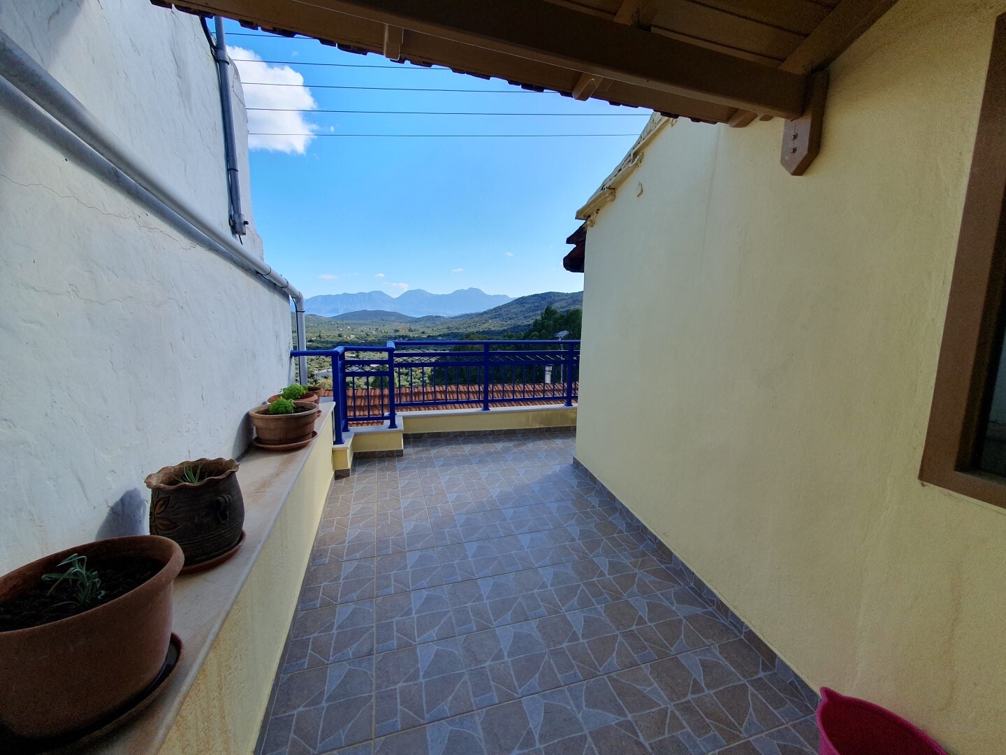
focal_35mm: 13
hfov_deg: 106.2
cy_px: 378
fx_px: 378
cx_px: 503
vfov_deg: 89.9
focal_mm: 1.8
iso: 50
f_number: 2.2
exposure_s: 1/722
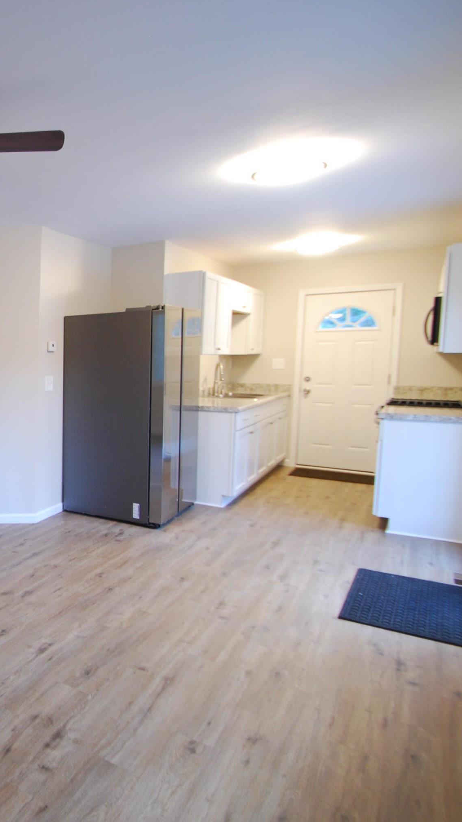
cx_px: -79
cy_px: 412
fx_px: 523
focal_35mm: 24
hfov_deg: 37.4
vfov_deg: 76.3
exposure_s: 1/13
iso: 400
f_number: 3.5
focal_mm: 10
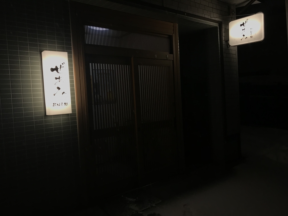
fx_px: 233
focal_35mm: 28
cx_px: 144
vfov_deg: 49.7
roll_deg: +2.9
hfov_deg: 63.4
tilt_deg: -1.2
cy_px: 108
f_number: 1.8
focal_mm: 3.99
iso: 25
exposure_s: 1/33
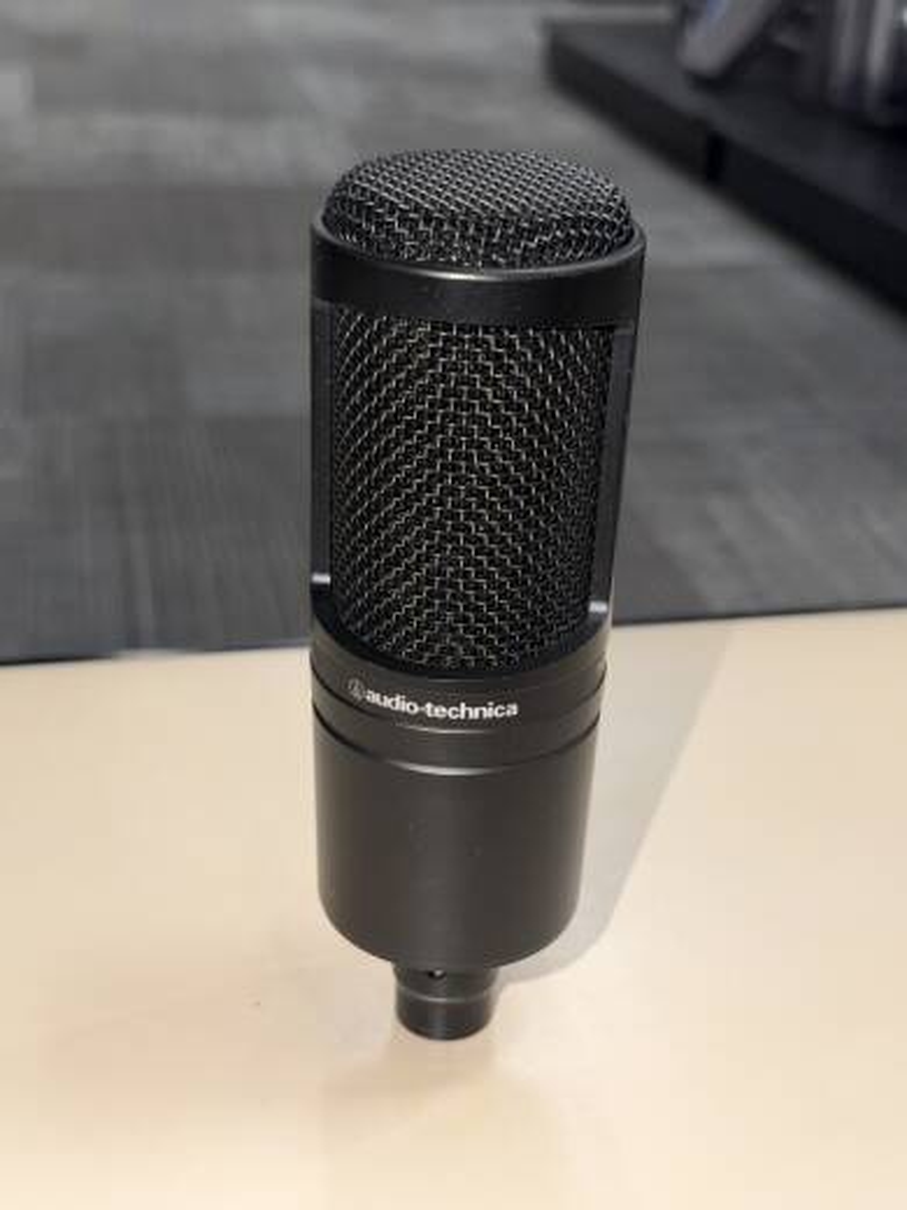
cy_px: 605
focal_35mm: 48
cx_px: 454
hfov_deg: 30.3
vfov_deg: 39.7
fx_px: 1677
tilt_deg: -26.1
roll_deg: -2.4
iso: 50
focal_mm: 6.76
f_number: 1.78
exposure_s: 1/129
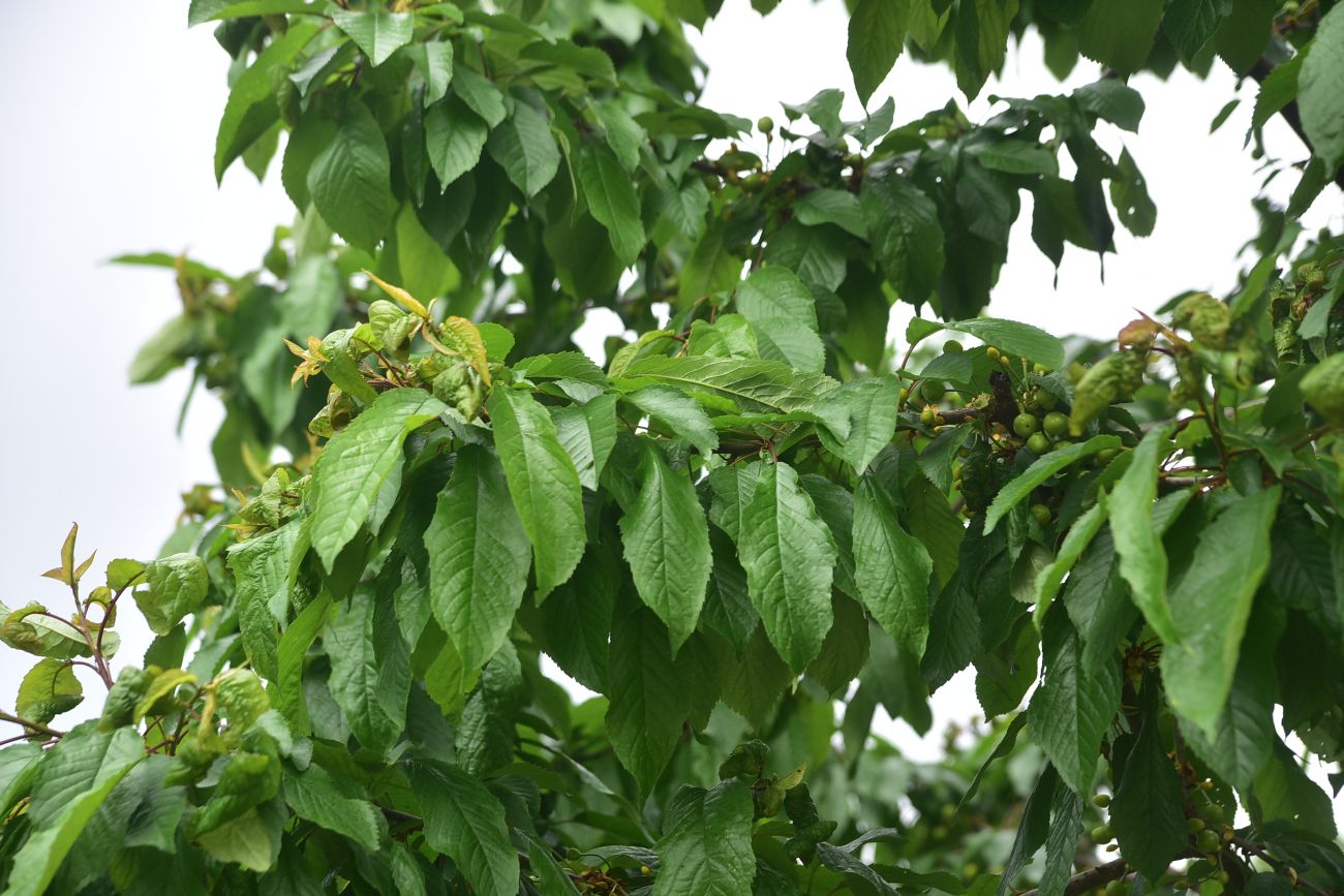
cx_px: 672
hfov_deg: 39.6
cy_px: 448
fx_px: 1867
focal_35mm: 50
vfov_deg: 27.0
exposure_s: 1/500
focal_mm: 50
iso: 250
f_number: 4.5
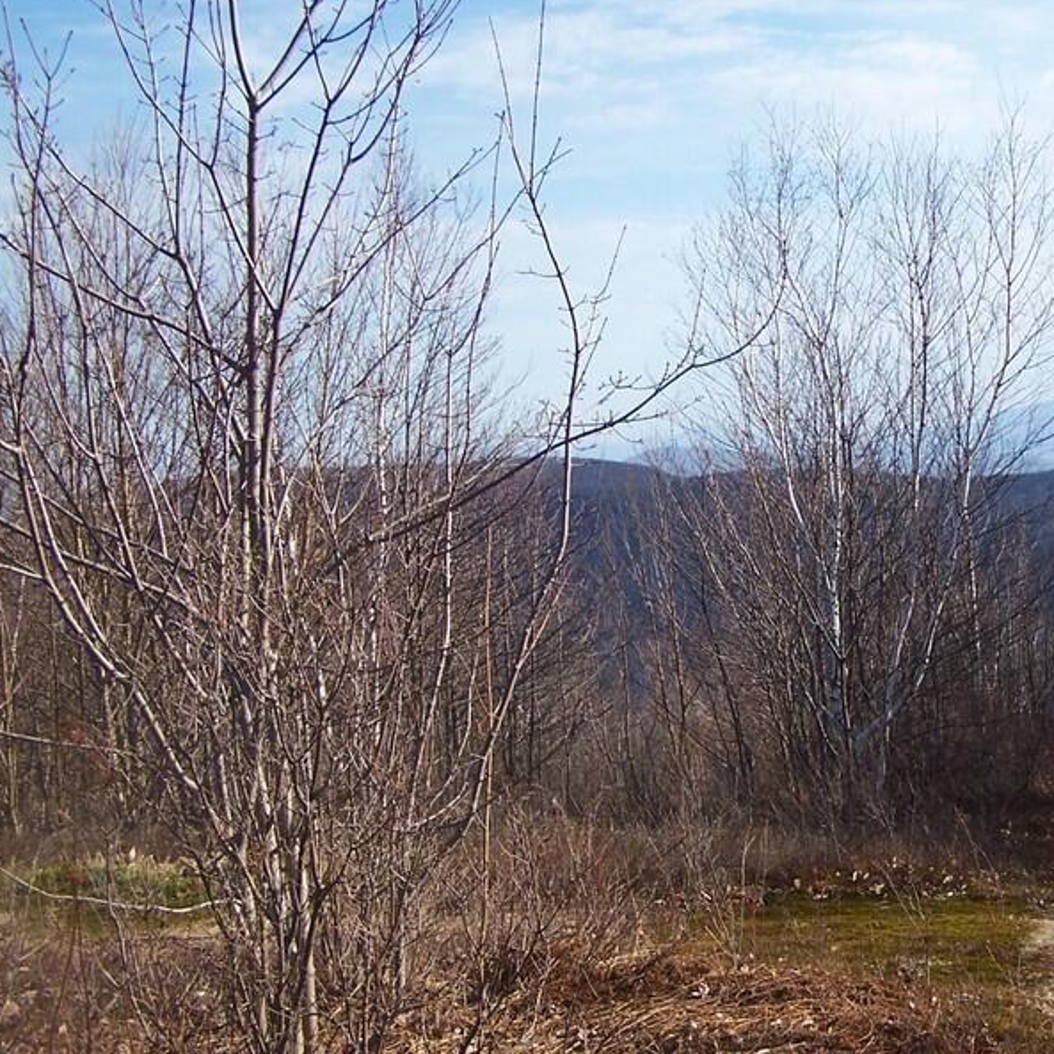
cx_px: 855
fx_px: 1998
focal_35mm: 58
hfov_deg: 28.9
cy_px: 542
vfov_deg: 29.6
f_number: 2.8
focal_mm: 6.3
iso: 80
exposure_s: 1/1000
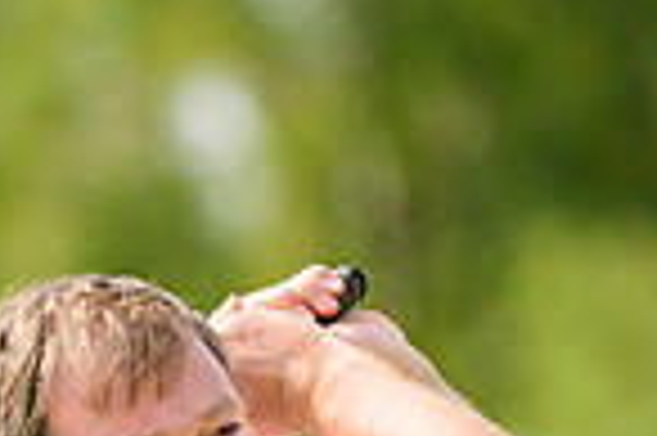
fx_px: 24610
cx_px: 202
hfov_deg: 1.5
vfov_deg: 1.0
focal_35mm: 1350
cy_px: 856
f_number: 5.3
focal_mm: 340
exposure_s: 1/2500
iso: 800
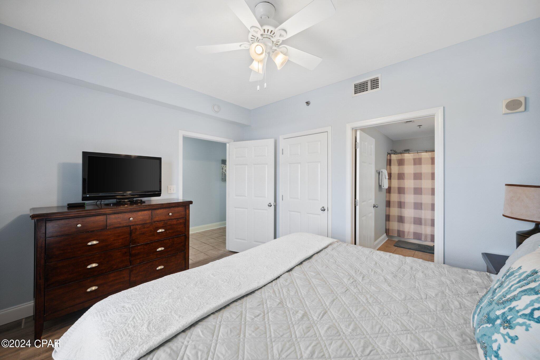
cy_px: 180
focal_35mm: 13
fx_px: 195
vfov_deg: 85.4
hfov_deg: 108.3
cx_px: 270
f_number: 9
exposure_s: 1/8
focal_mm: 13
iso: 500
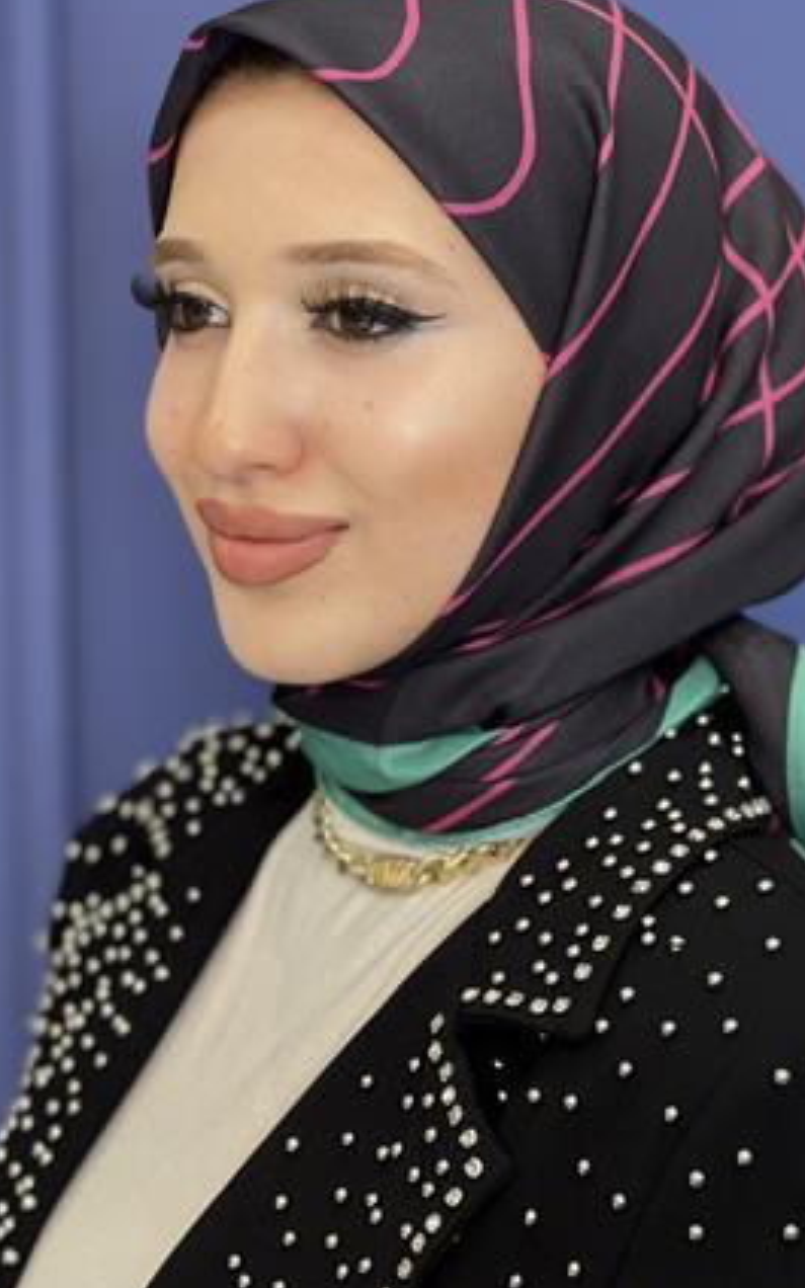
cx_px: 431
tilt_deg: -5.1
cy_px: 608
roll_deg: +0.3
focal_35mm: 100
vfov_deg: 20.8
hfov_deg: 13.1
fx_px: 3510
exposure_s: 1/100
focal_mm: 9
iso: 125
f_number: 2.8
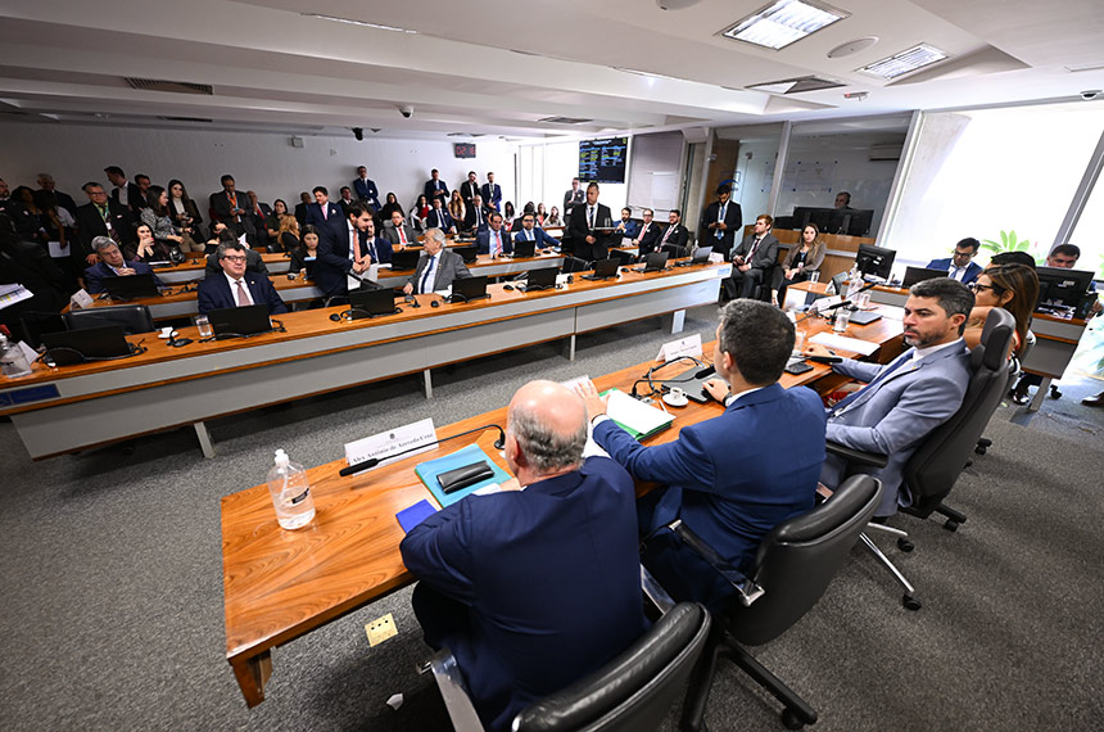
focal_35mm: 14
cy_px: 366
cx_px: 552
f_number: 2.8
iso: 1000
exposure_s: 1/100
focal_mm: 14
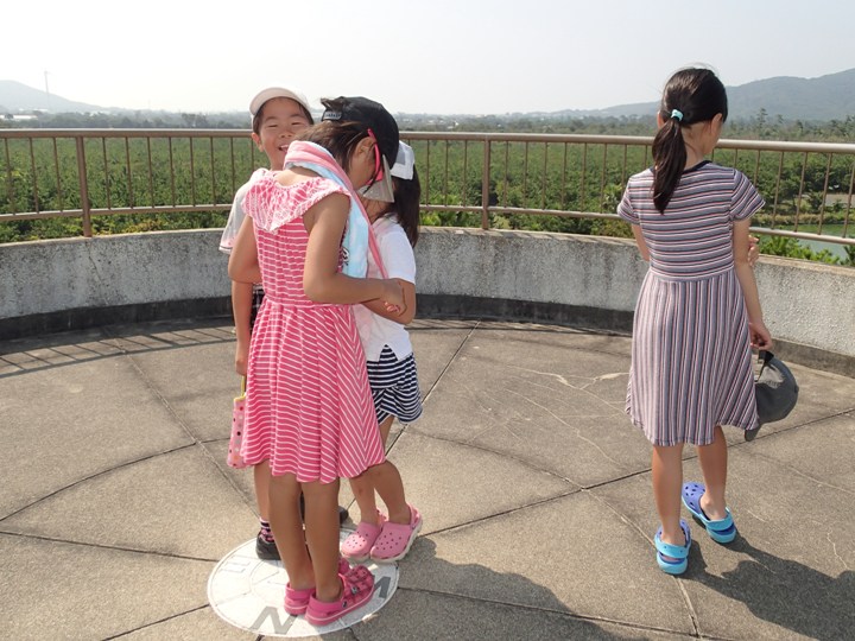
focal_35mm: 30
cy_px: 320
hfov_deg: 60.0
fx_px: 741
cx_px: 428
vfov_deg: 46.8
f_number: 3.2
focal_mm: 5.5
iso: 100
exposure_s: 1/1000
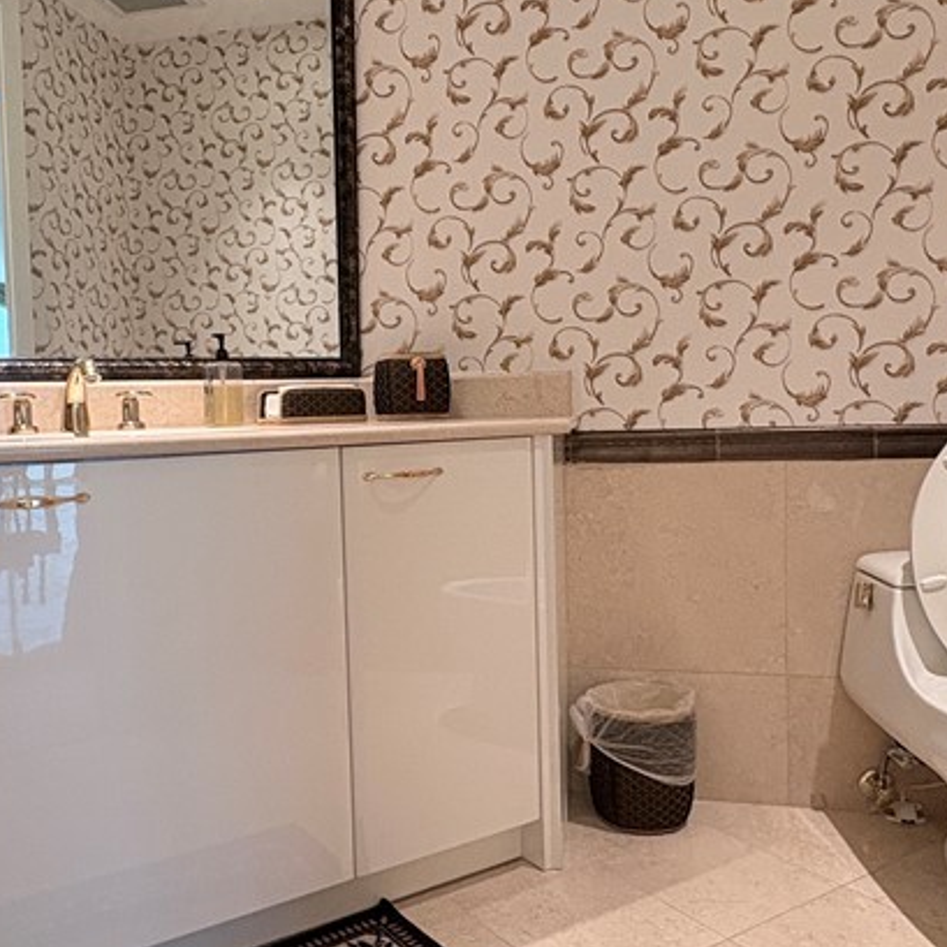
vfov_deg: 52.5
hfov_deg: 52.2
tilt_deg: -2.2
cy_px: 449
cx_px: 382
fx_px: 959
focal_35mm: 31
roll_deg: +2.1
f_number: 2.2
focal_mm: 2.22
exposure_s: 1/60
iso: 250
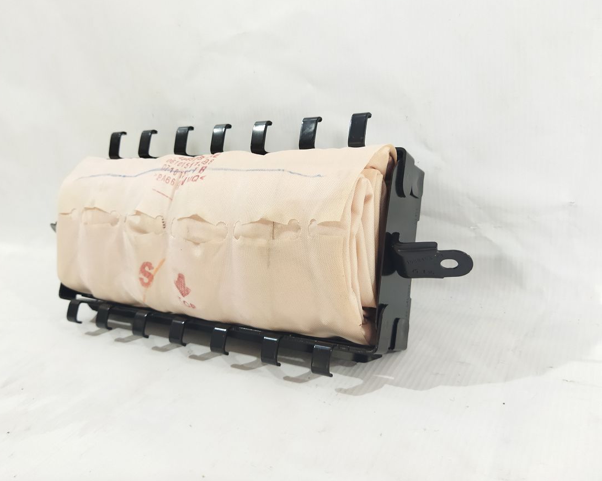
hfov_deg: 60.5
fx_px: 517
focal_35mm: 29
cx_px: 297
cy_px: 240
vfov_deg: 50.0
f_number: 1.79
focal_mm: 4.71
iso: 294
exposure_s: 1/50
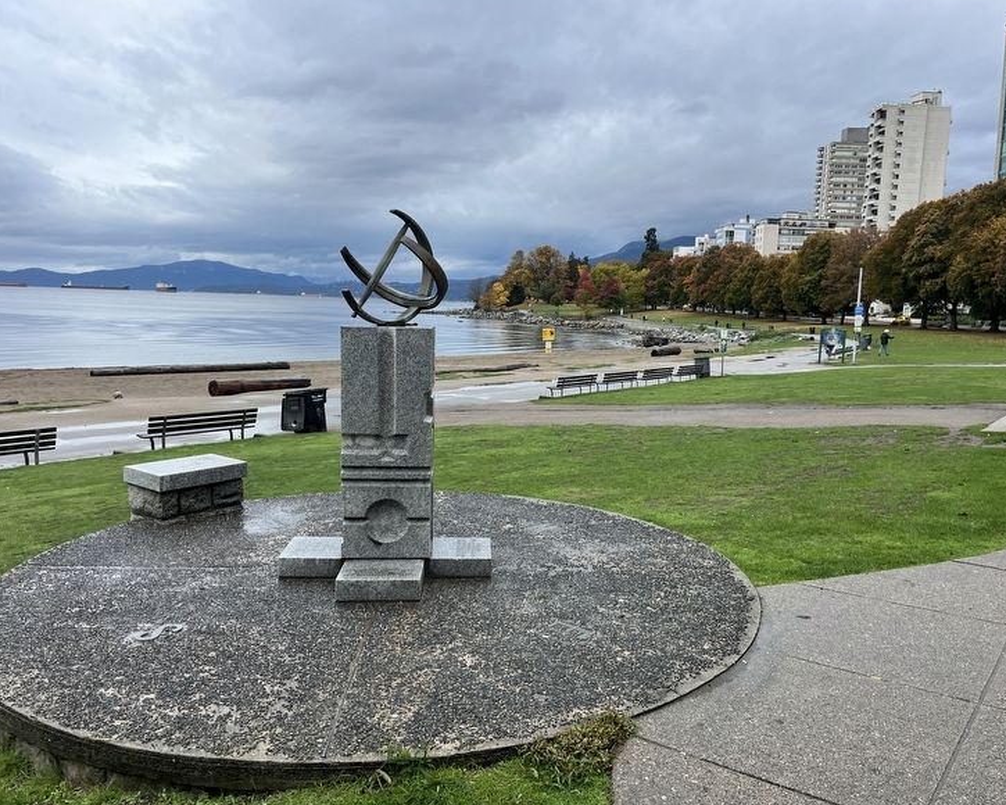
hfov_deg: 62.2
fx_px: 834
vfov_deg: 51.5
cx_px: 527
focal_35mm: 28
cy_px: 404
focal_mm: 5.1
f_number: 1.6
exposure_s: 1/1832
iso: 50
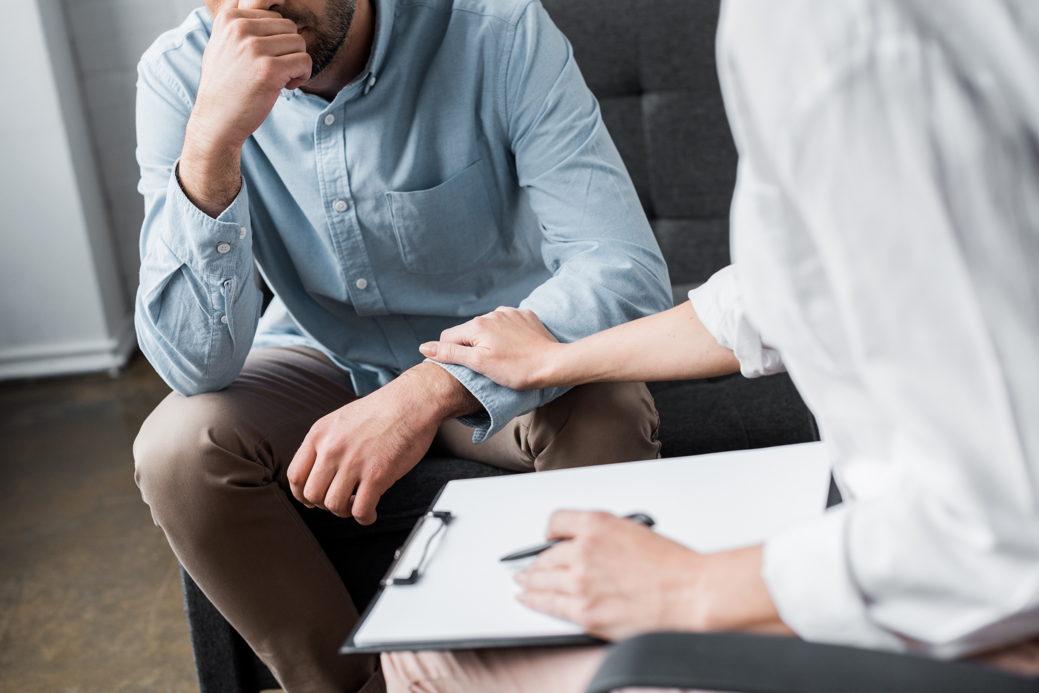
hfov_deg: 39.6
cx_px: 520
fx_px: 1443
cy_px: 346
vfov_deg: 27.0
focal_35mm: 50
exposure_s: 1/200
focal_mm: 50
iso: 320
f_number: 3.5
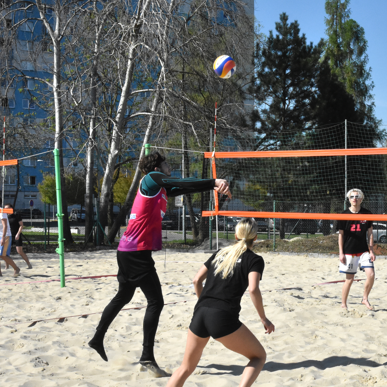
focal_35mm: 70
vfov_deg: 24.6
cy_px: 240
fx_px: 885
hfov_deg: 24.3
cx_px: 305
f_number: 18
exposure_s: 1/1600
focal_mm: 28
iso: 2500
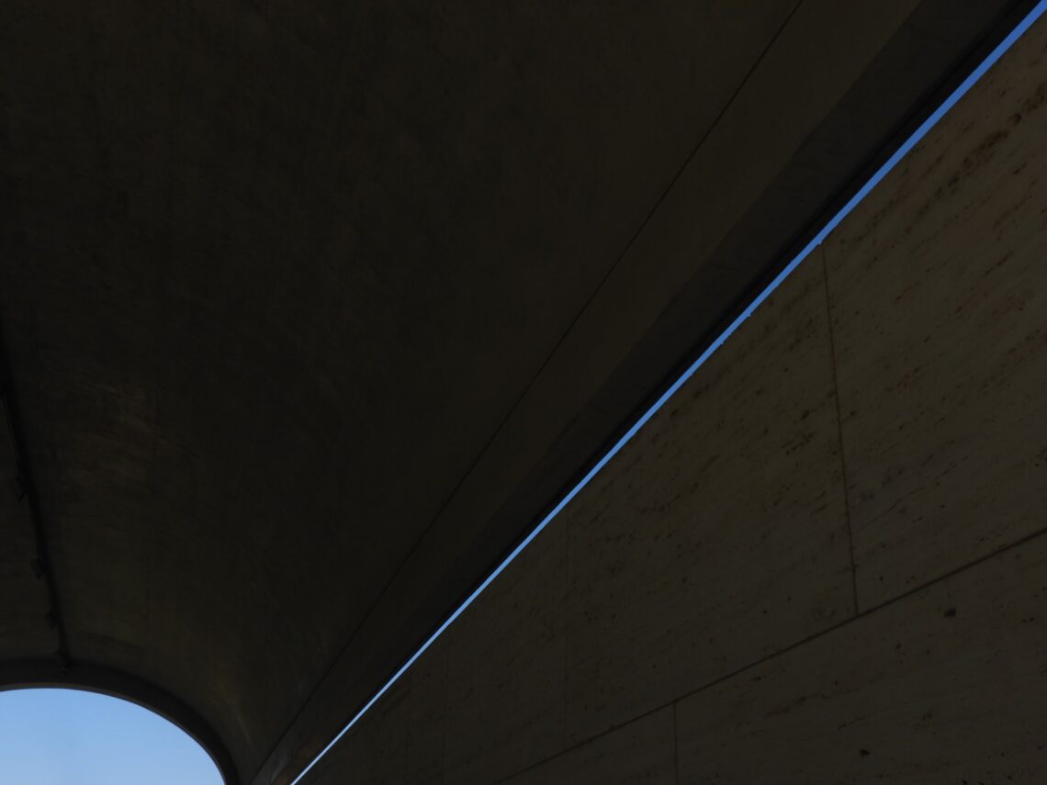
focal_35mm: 40
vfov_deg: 36.0
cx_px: 524
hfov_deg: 46.8
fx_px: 1210
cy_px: 392
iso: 100
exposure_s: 1/400
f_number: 7.6
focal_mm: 7.2
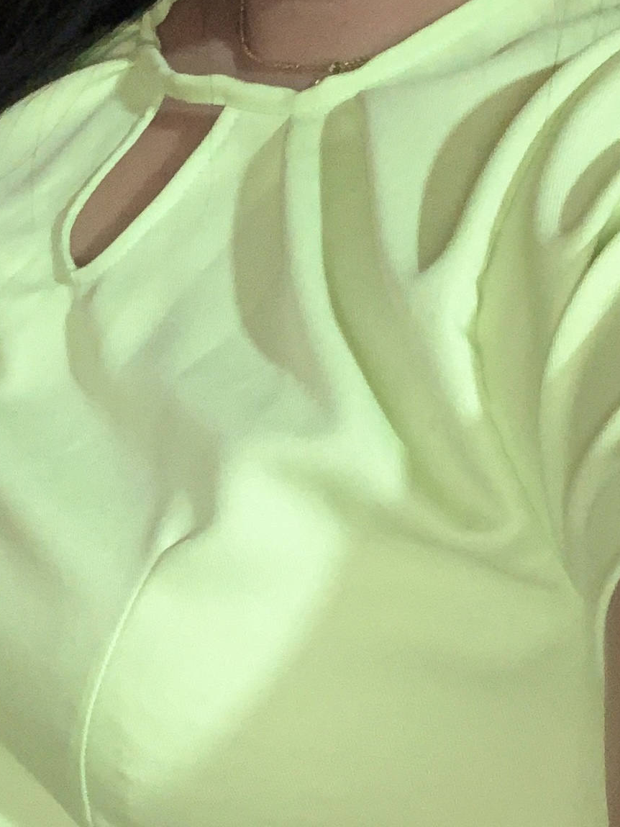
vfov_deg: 22.7
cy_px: 372
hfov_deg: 17.0
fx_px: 2053
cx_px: 109
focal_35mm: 86
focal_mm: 2.87
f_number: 2.2
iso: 250
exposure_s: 1/26
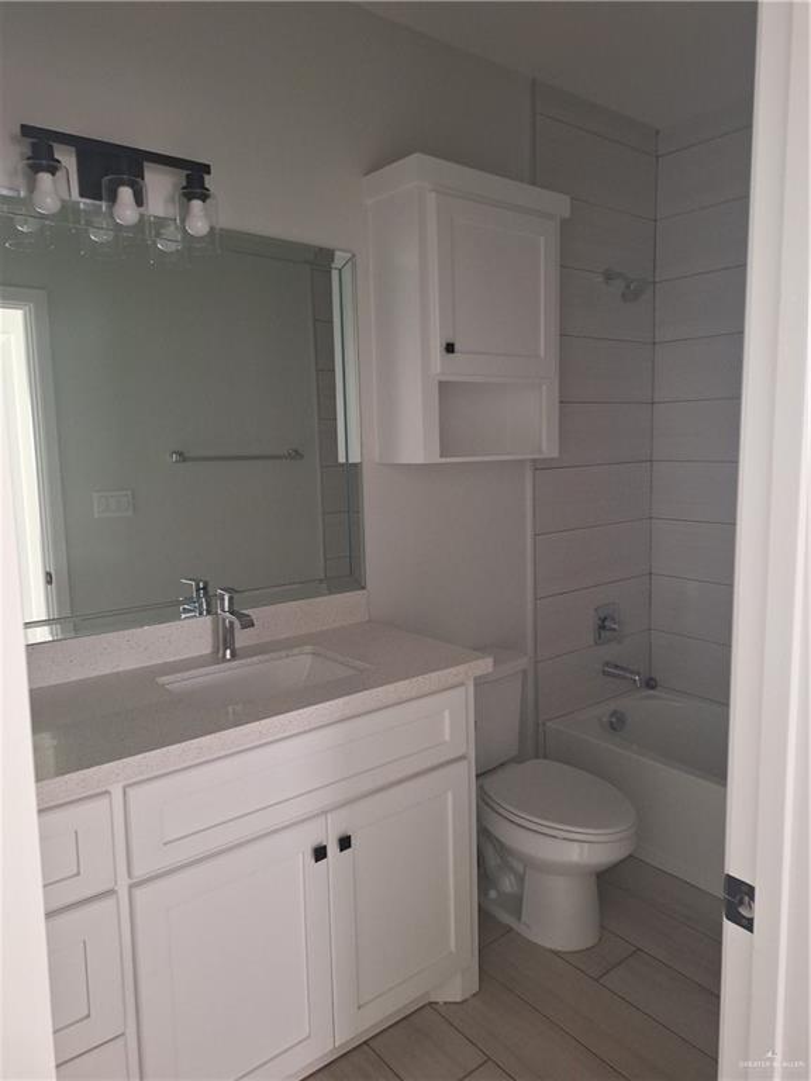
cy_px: 540
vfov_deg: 73.9
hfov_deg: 58.9
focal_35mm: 23
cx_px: 406
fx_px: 718
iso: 250
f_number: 1.8
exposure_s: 1/30
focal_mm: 5.54
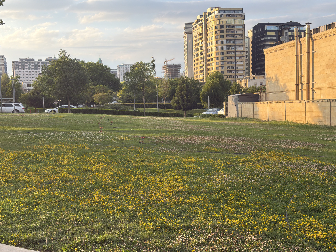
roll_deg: +2.1
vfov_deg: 30.3
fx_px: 466
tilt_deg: -3.4
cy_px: 126
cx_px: 168
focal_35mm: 48
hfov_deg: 39.7
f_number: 1.78
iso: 64
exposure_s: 1/1070
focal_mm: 6.76
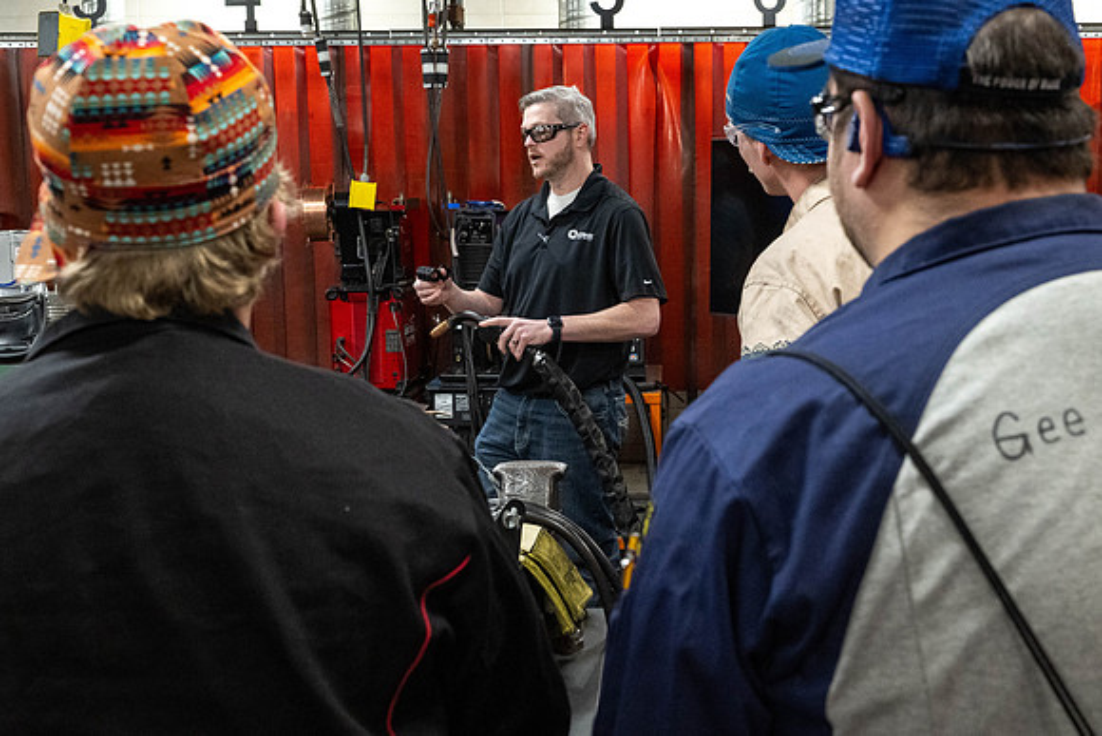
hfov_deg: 40.3
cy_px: 363
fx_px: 1492
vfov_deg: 27.7
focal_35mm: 49
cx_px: 667
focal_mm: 39
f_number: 7.1
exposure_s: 1/200
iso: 4000
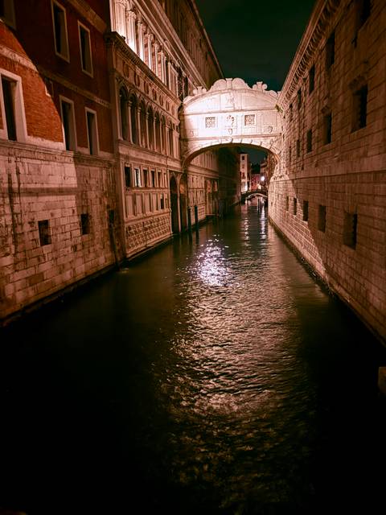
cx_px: 193
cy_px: 258
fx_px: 387
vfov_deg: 67.3
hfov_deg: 53.1
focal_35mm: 26
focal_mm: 5.96
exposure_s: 1/4
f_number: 1.6
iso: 640
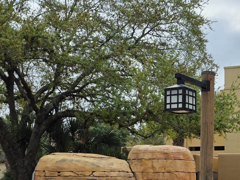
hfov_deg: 30.4
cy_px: 122
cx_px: 229
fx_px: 416
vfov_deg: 24.3
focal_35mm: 60
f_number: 1.7
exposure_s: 1/7944
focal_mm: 6.3
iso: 50
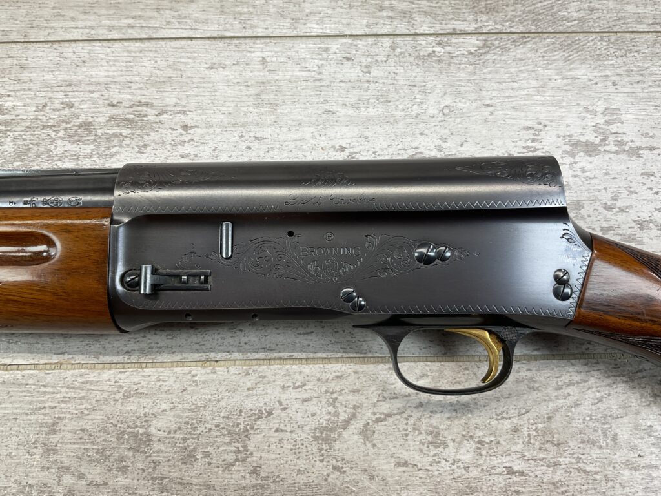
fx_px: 554
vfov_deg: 48.2
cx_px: 330
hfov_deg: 61.7
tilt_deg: -72.4
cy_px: 248
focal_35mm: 29
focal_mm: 3
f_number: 1.8
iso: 20
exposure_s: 1/120
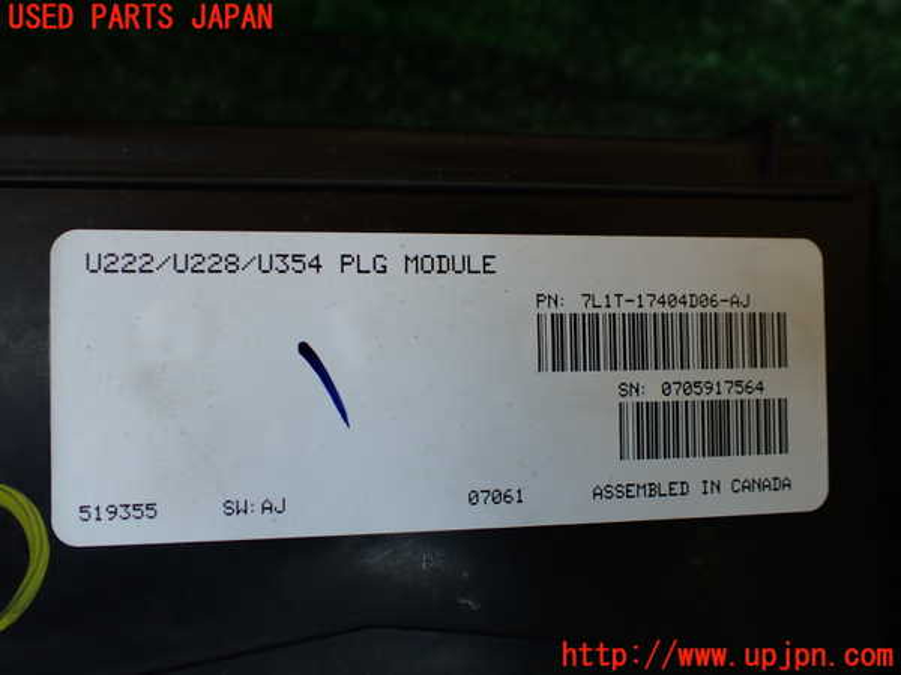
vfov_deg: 46.8
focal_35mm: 30
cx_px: 450
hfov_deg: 60.0
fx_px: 781
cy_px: 338
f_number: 2.3
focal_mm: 5.4
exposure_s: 1/125
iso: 160
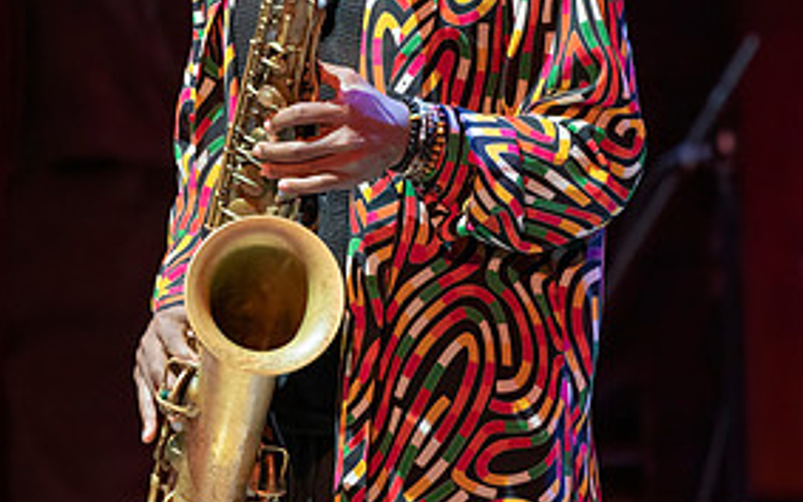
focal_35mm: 816
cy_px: 132
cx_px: 440
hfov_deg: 2.6
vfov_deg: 1.6
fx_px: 17861
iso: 5000
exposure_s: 1/320
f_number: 5.6
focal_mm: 391
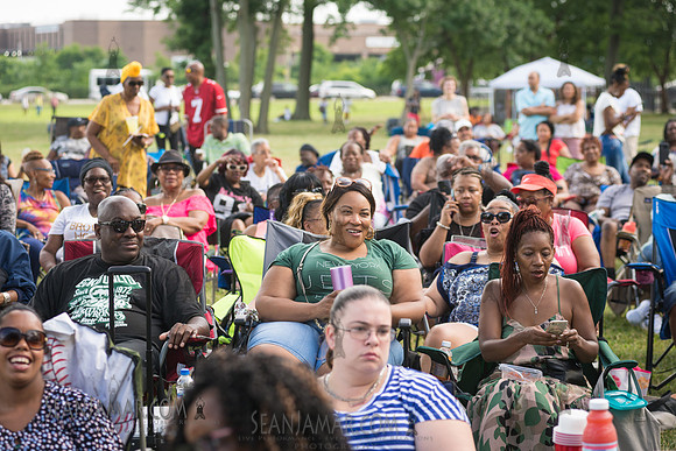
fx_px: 1878
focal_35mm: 100
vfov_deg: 13.7
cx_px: 338
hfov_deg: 20.4
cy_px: 226
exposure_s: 1/200
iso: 320
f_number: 5
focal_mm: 100
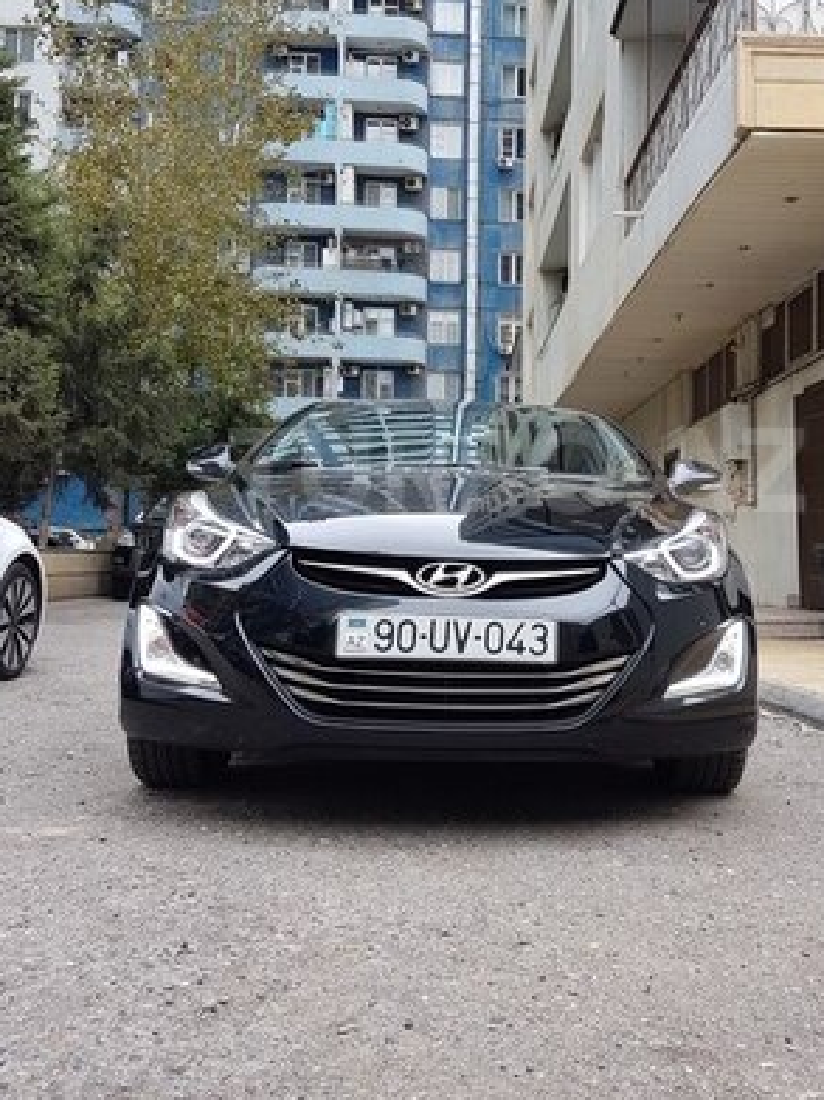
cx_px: 517
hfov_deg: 42.6
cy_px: 470
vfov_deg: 55.2
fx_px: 1048
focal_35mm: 33
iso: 40
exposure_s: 1/116
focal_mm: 4.2
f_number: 1.7
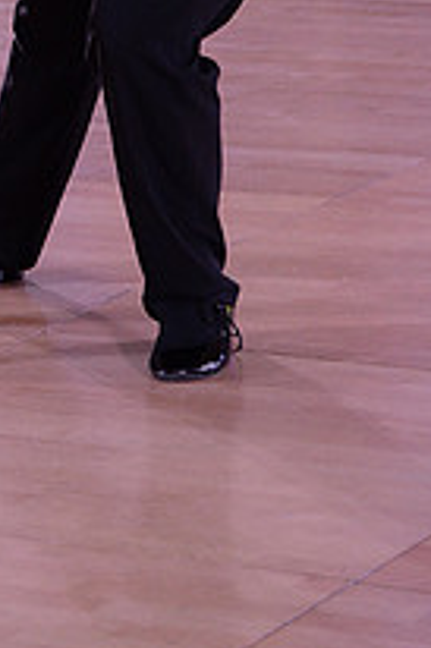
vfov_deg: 7.8
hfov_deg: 5.3
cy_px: -255
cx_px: -159
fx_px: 4659
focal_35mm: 259
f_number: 4.5
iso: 2000
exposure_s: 1/250
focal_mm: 92
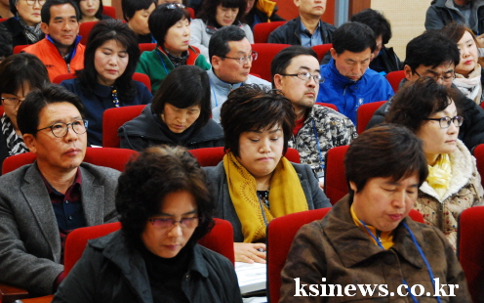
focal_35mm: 108
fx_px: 1425
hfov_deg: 19.3
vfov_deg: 12.1
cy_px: 156
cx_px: 241
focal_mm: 70
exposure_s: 1/25
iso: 1250
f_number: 5
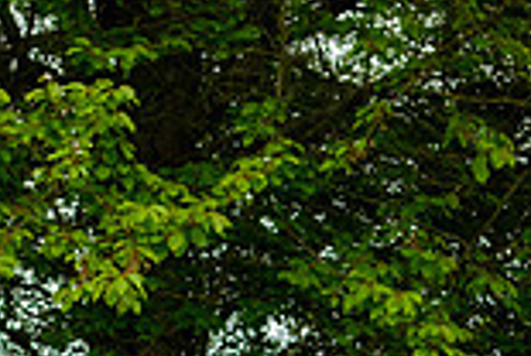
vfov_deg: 13.0
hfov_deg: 20.2
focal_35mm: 101
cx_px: 286
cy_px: 495
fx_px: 1493
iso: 200
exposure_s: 1/250
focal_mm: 16
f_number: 2.5
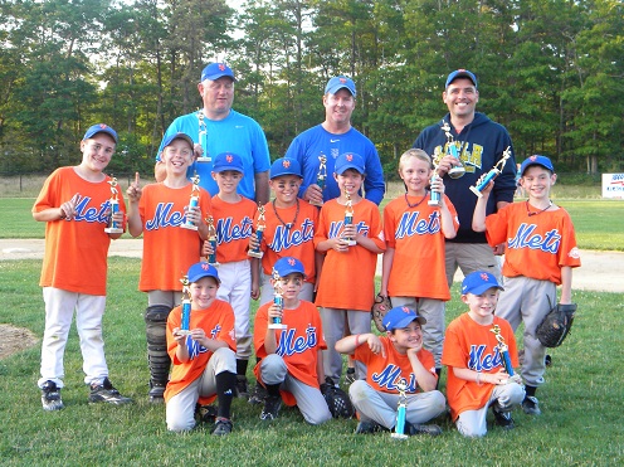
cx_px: 312
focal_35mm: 56
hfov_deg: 34.4
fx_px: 1008
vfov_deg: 26.1
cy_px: 234
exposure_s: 1/30.6
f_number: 4.1
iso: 80
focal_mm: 10.1
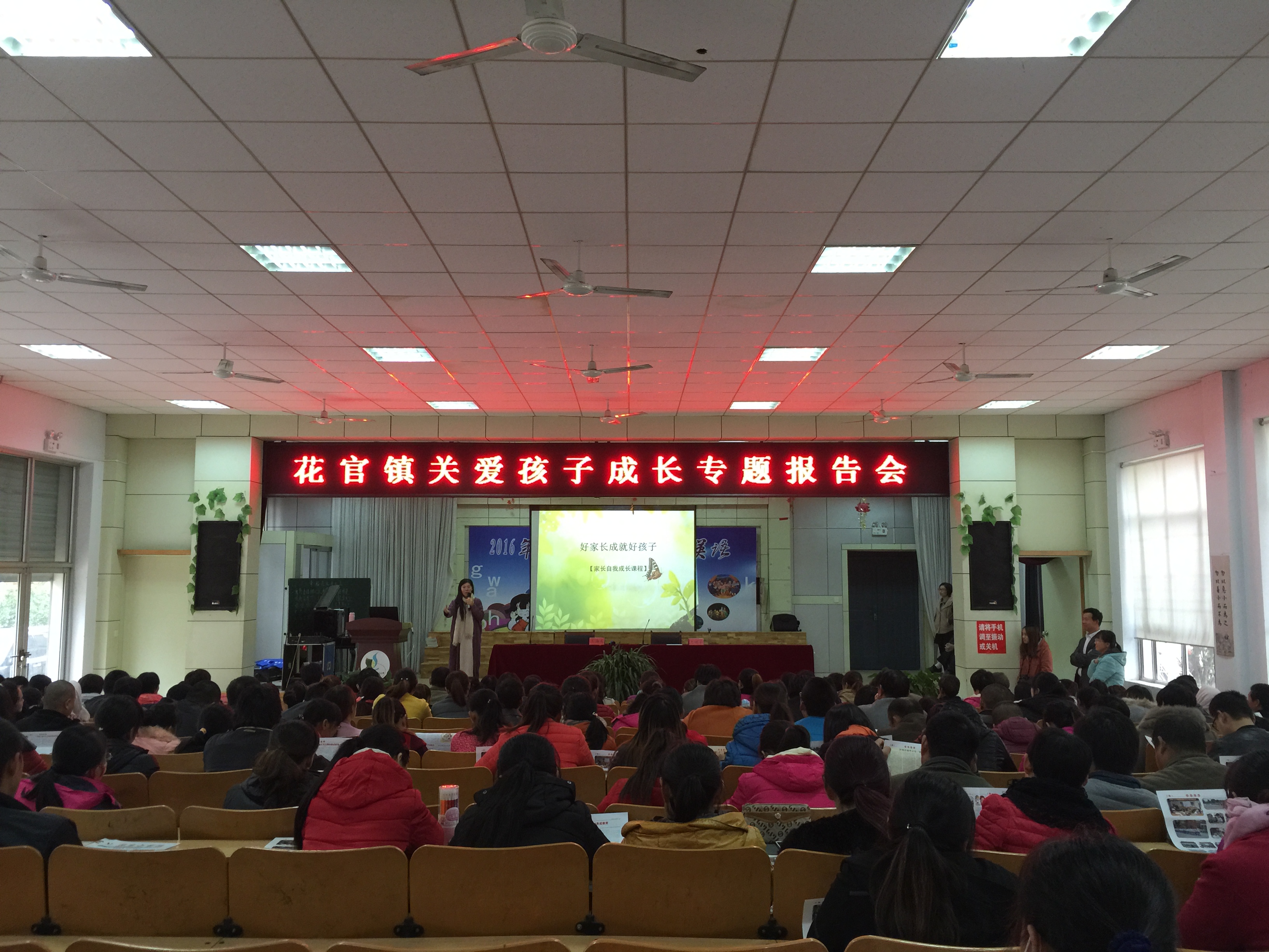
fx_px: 1063
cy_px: 476
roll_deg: -1.1
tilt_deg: +3.4
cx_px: 634
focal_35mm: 29
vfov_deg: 48.2
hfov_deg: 61.7
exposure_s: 1/15
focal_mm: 4.15
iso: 64
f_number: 2.2
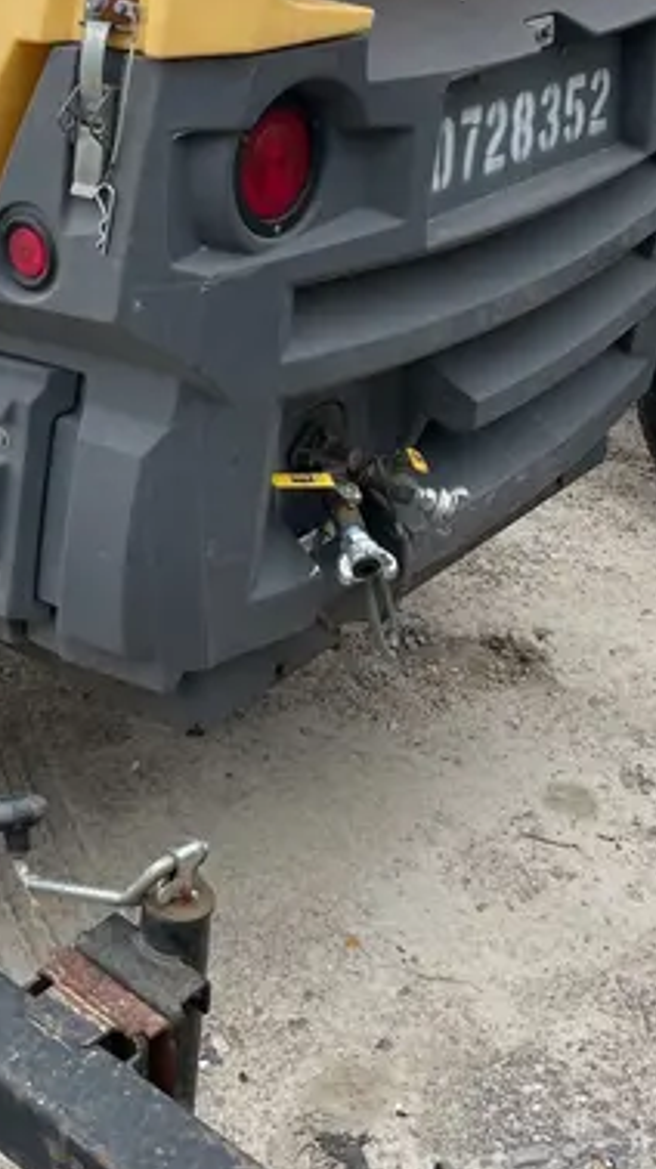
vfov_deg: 35.8
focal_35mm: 55
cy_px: 135
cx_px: 59
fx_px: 1705
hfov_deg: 21.3
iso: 32
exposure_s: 1/1531
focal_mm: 4.2
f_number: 1.6
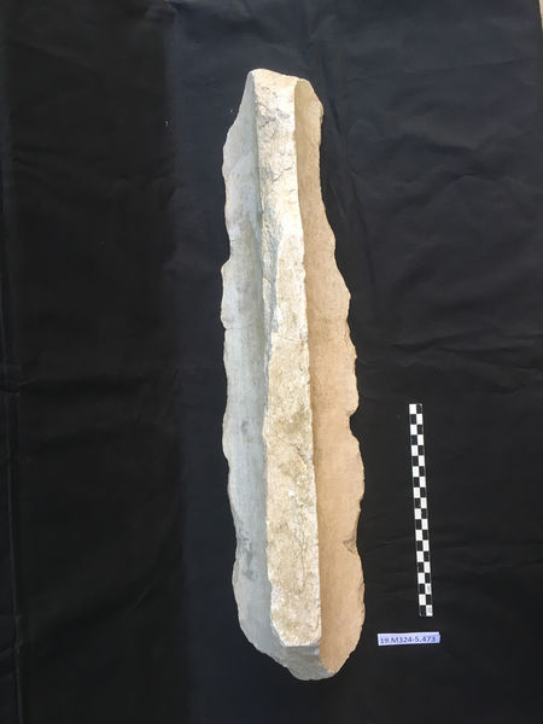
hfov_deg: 48.2
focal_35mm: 29
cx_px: 272
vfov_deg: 61.7
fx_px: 607
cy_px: 362
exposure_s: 1/33
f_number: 2.2
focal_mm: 4.15
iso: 64
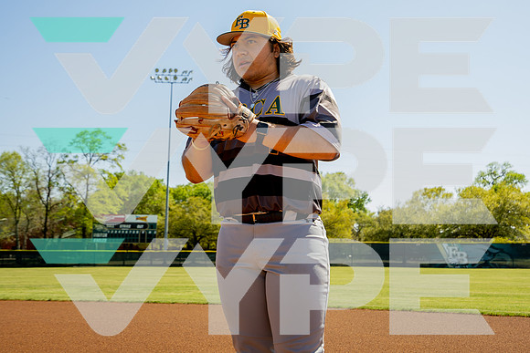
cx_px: 284
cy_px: 142
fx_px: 637
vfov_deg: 30.9
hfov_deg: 45.1
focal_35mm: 43
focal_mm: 35
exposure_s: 1/250
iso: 40
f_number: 4
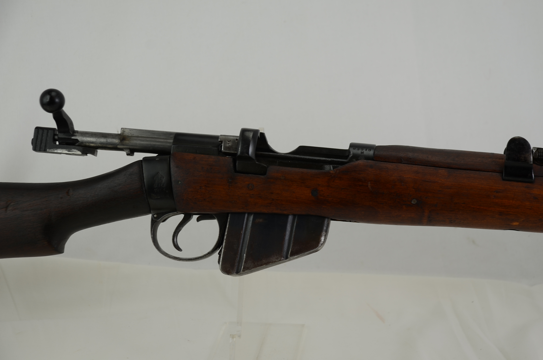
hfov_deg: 26.0
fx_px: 1174
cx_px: 272
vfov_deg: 17.4
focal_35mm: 78
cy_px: 180
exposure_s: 1/40
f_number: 5
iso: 100
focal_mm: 52
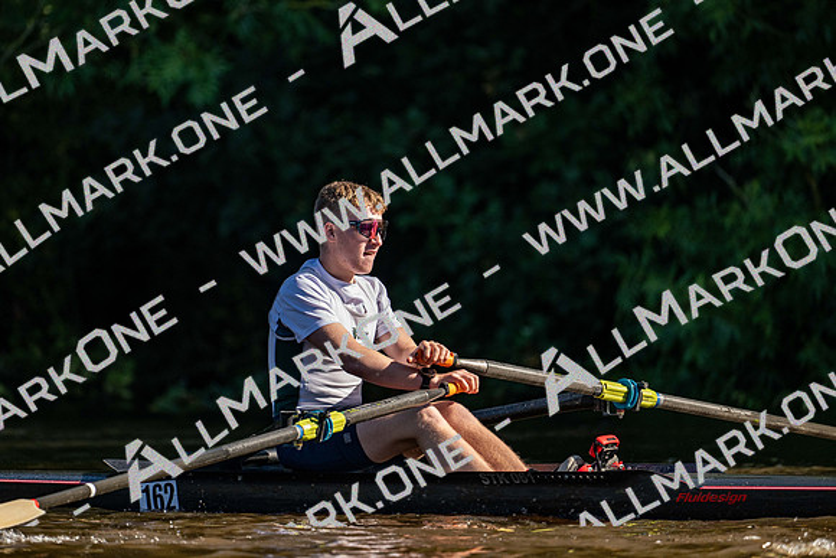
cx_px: 418
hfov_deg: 5.2
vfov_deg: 3.4
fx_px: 9291
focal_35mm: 400
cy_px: 279
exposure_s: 1/3200
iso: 800
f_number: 4.5
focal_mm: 400
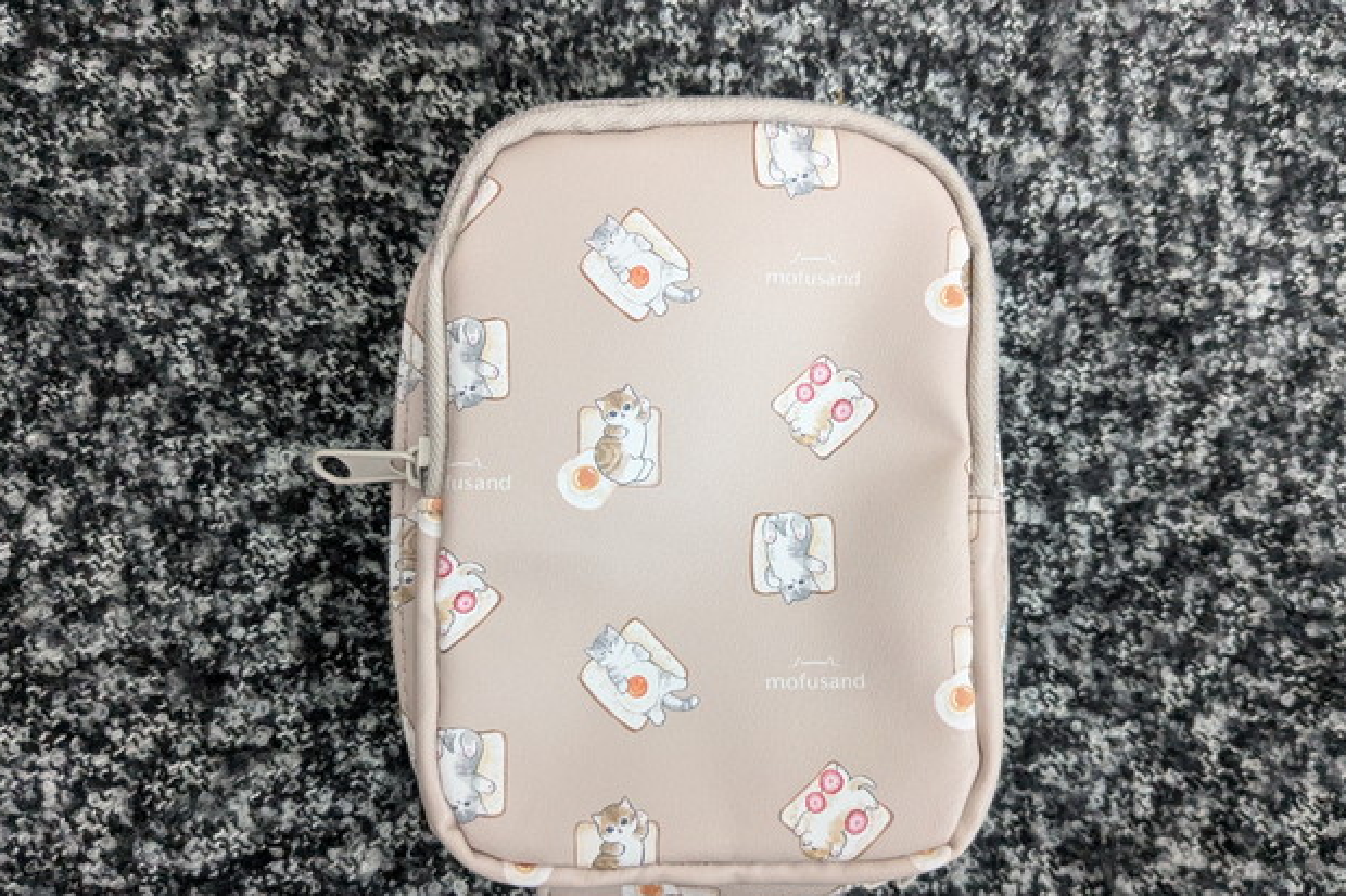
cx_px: 684
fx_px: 1084
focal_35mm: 29
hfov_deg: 63.7
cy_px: 503
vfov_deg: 44.8
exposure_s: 1/100
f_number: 1.73
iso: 1018
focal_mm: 4.38
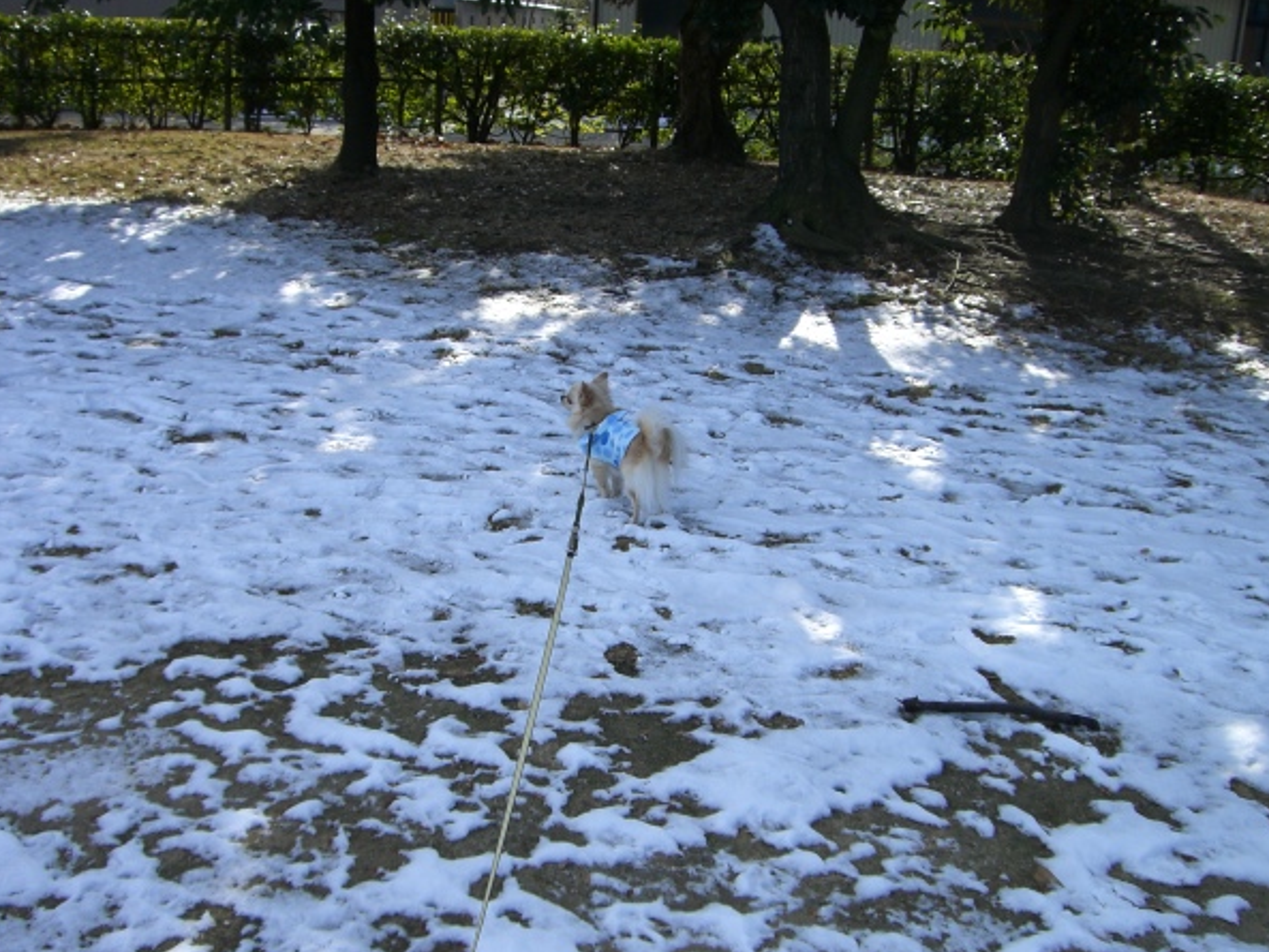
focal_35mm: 41
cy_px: 496
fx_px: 1503
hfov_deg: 45.8
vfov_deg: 35.1
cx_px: 625
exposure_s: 1/400
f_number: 4.3
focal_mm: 6.2
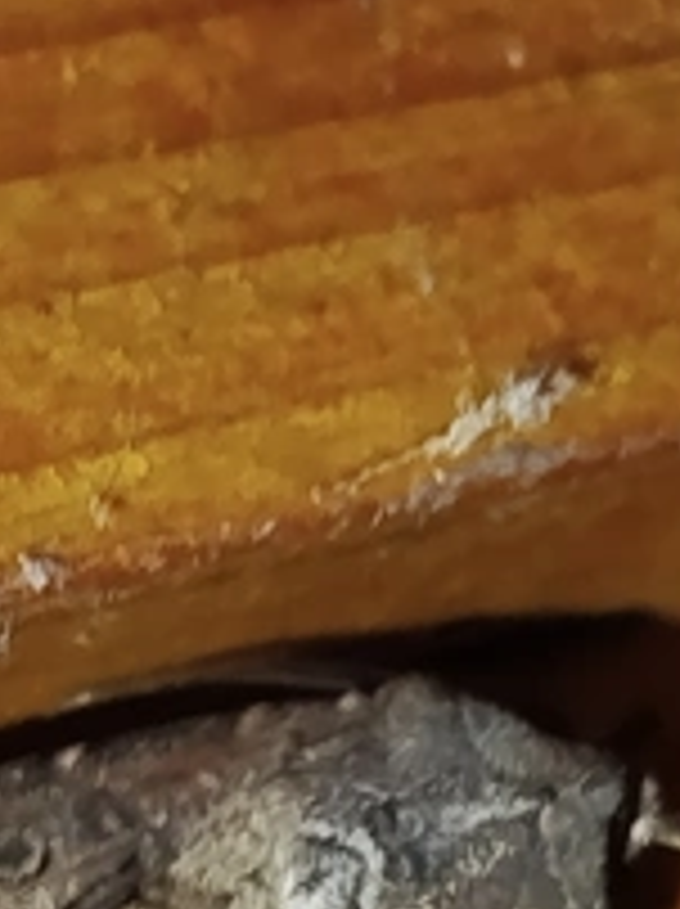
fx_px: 4751
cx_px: 207
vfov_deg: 10.8
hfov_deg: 8.2
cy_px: 963
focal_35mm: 181
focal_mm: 5.31
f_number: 1.7
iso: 100
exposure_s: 1/50
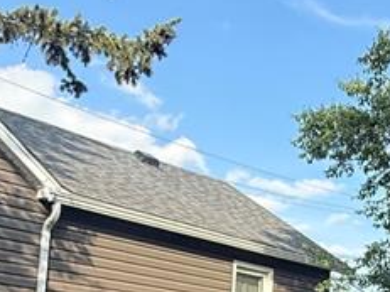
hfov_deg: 30.7
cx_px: 290
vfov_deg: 22.0
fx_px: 698
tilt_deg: +3.5
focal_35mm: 62
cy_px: 341
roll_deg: -3.3
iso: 50
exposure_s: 1/613
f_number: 2.2
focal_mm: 2.22
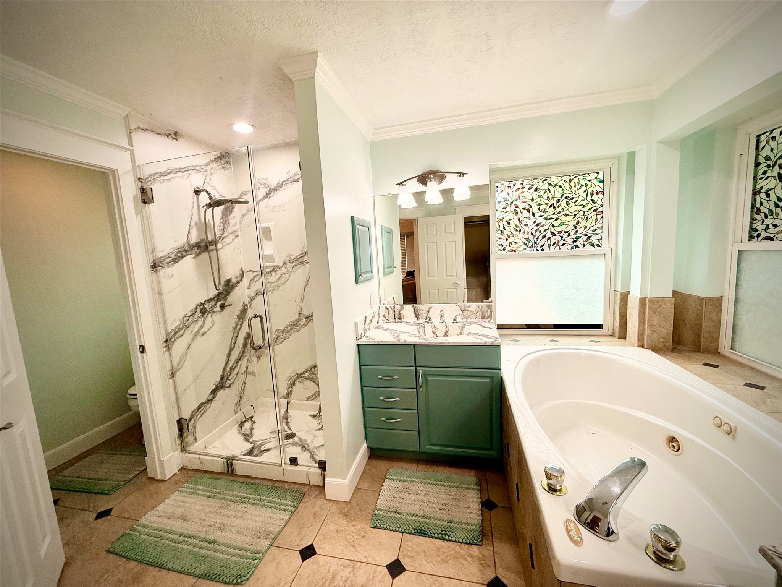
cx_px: 391
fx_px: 316
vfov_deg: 85.7
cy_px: 294
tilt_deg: -8.0
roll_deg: +3.3
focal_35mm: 14
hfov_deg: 102.1
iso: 100
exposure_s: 1/120
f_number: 2.2
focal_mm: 2.22
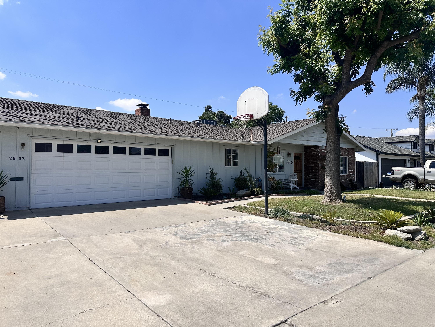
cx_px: 218
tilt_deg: +4.0
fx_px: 302
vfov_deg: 56.8
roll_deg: -1.0
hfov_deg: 71.6
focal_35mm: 24
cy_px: 164
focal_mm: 6.86
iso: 80
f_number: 1.78
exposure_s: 1/6623
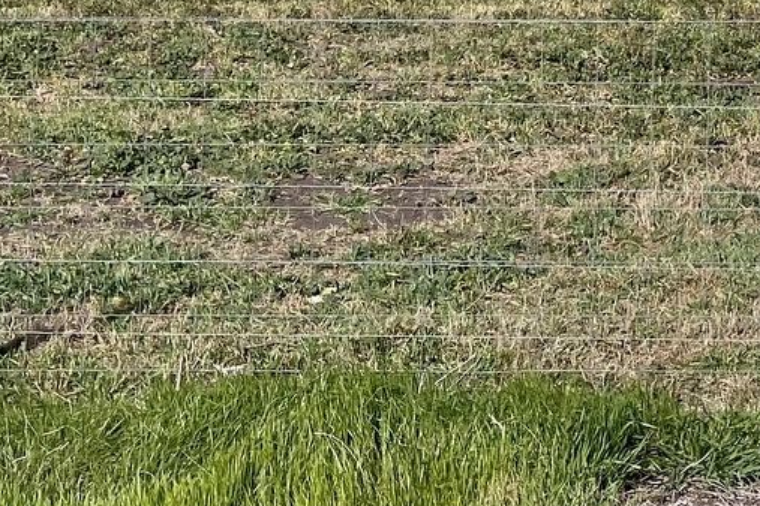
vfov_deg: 12.6
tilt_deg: +5.4
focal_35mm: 96
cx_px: 929
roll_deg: -0.2
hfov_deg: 19.9
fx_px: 2027
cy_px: -478
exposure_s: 1/5376
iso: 32
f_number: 1.6
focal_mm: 5.1
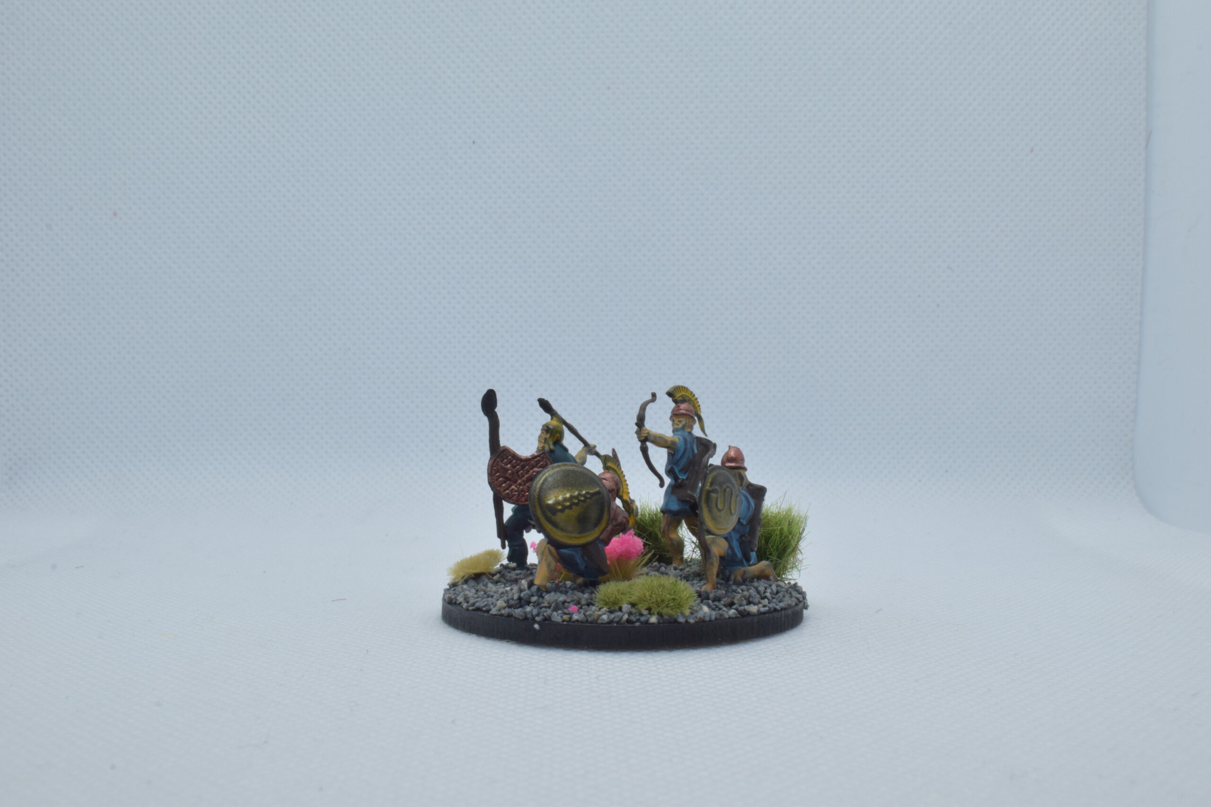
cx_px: 606
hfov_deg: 47.9
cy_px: 404
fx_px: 1362
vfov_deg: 33.0
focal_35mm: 40
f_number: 25
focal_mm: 27
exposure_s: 1/60
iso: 800
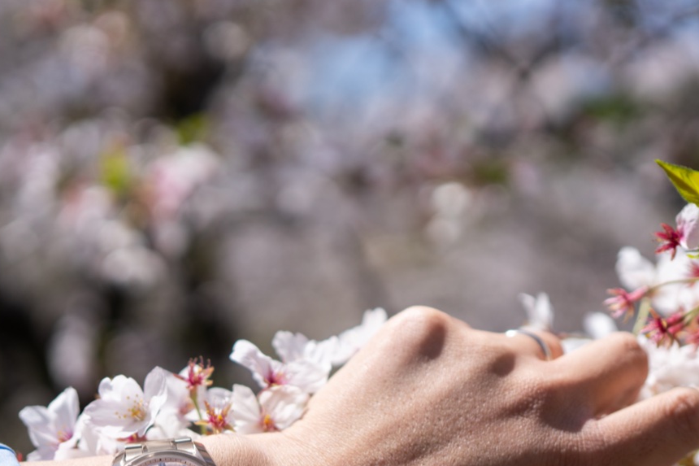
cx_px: 368
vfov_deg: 14.7
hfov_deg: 21.9
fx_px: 1805
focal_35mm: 93
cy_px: 328
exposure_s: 1/2500
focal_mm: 50
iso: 125
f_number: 2.8
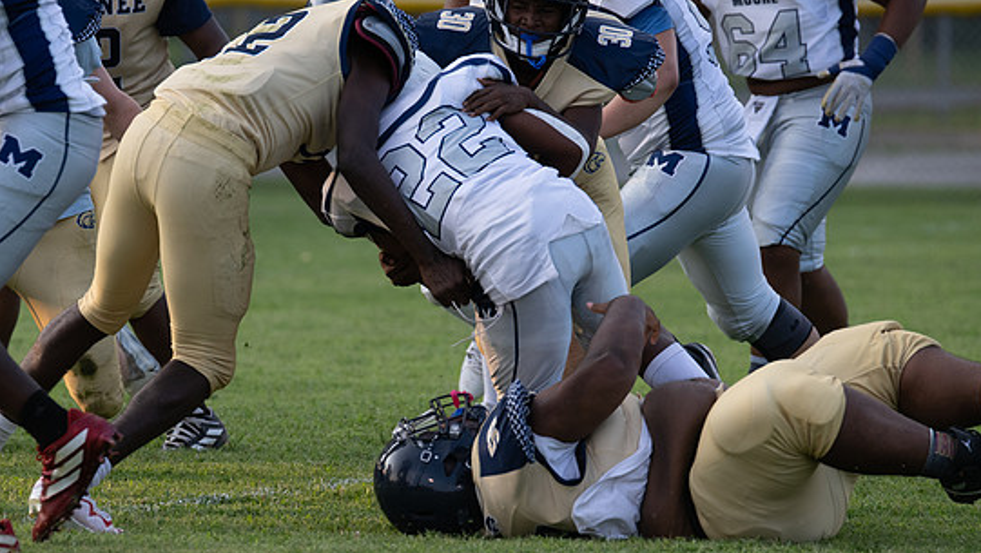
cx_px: 369
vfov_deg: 2.8
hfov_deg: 4.9
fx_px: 11400
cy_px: 370
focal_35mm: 438
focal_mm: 300
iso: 720
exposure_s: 1/1000
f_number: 4.5
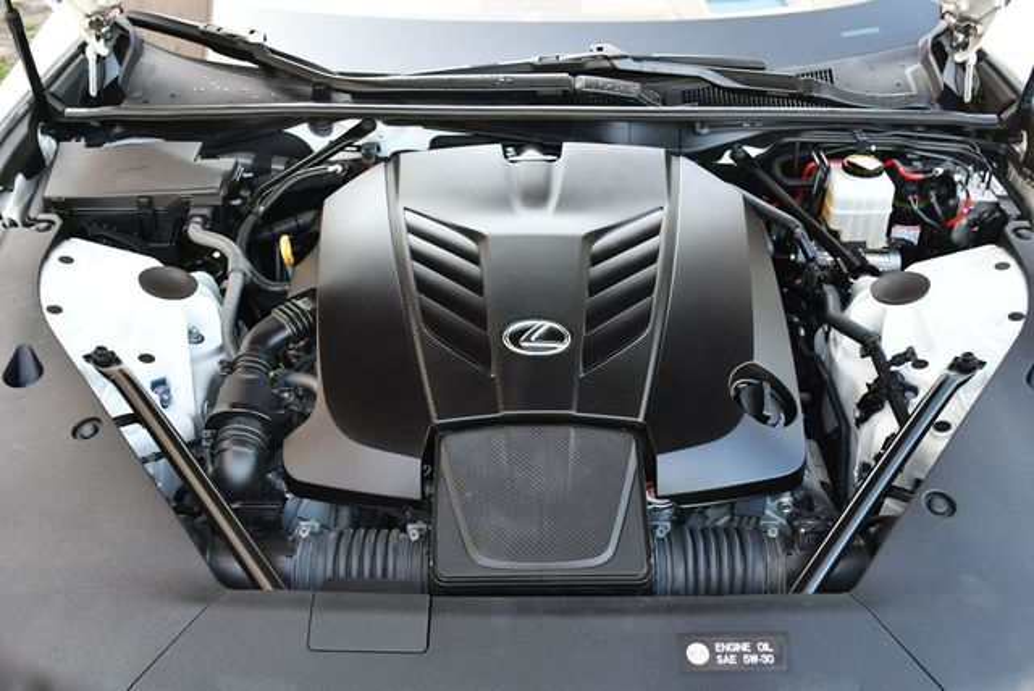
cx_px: 517
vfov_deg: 33.5
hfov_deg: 48.4
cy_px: 346
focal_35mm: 40
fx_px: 1150
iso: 800
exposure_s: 1/250
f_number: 3.8
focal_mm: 20
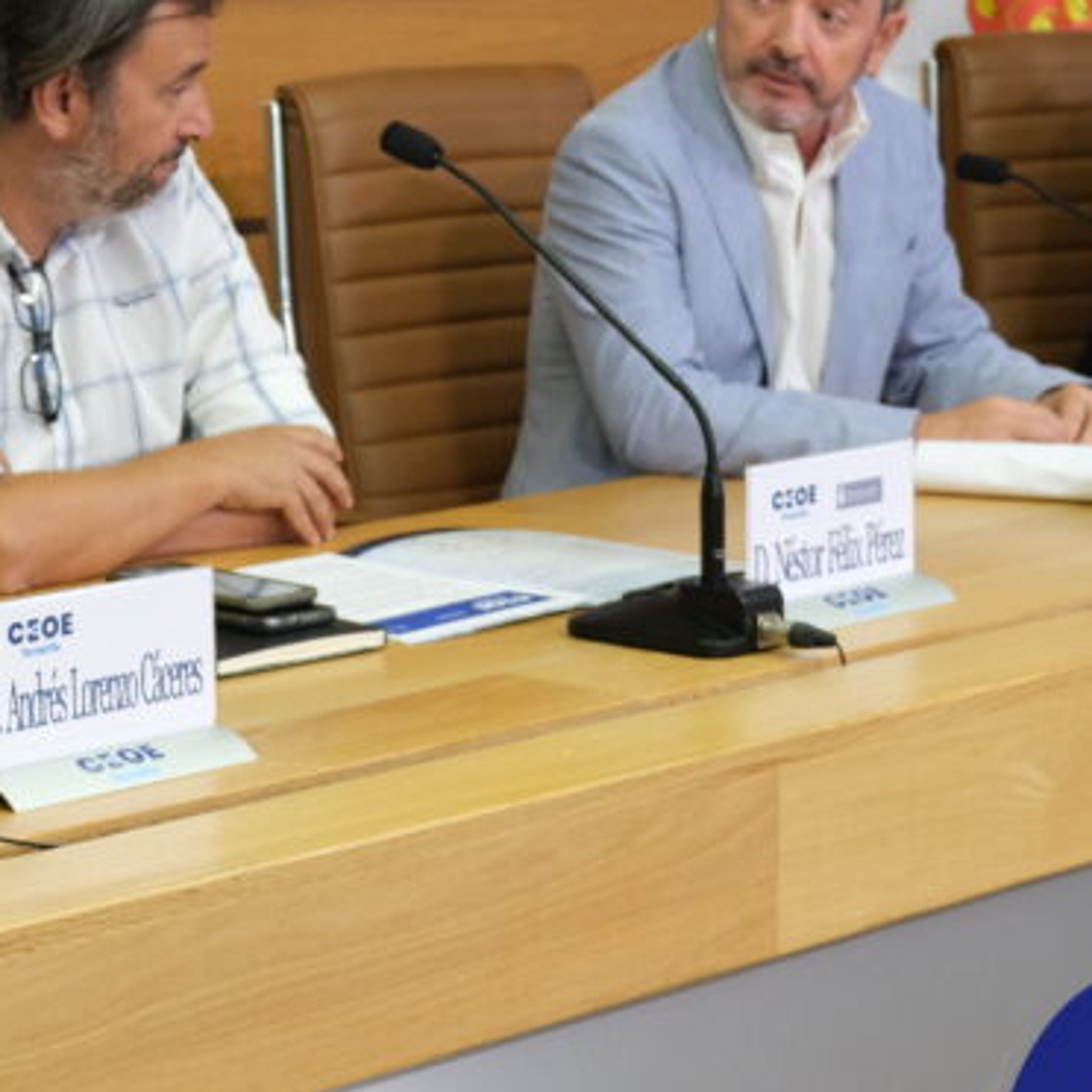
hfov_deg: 15.7
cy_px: 125
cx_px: 223
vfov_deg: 15.7
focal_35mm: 110
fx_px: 3926
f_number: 3.6
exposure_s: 1/45
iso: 640
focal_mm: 31.5
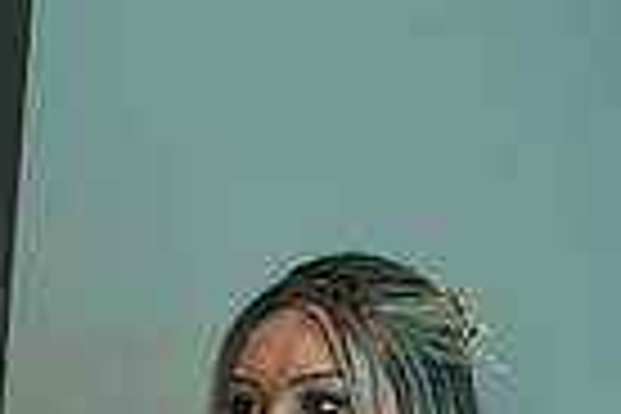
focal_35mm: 231
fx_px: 3984
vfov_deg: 5.8
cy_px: 727
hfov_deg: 8.5
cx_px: -626
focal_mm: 55
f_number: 3.5
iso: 1000
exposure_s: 1/160
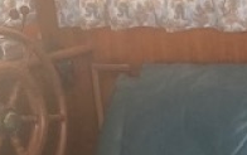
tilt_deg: -23.8
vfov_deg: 10.3
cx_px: 294
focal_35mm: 121
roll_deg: +3.5
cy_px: 272
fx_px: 815
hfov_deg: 16.5
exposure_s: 1/60
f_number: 1.8
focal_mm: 3.99
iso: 125
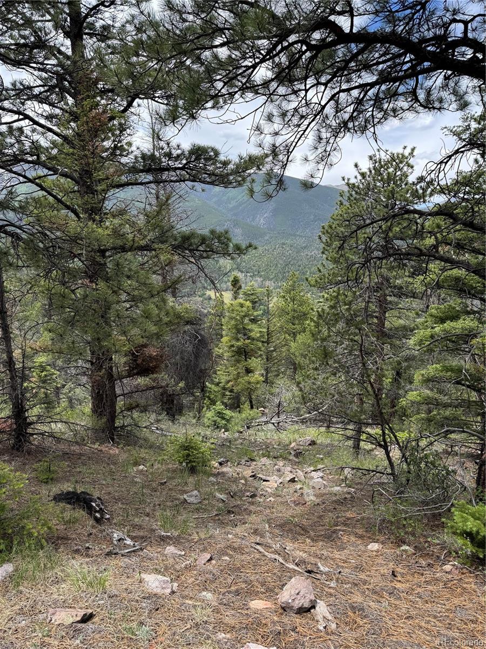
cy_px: 324
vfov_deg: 71.6
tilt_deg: -9.0
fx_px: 449
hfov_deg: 56.8
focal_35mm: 24
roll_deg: +1.2
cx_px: 243
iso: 80
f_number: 1.78
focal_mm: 6.76
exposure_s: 1/1238
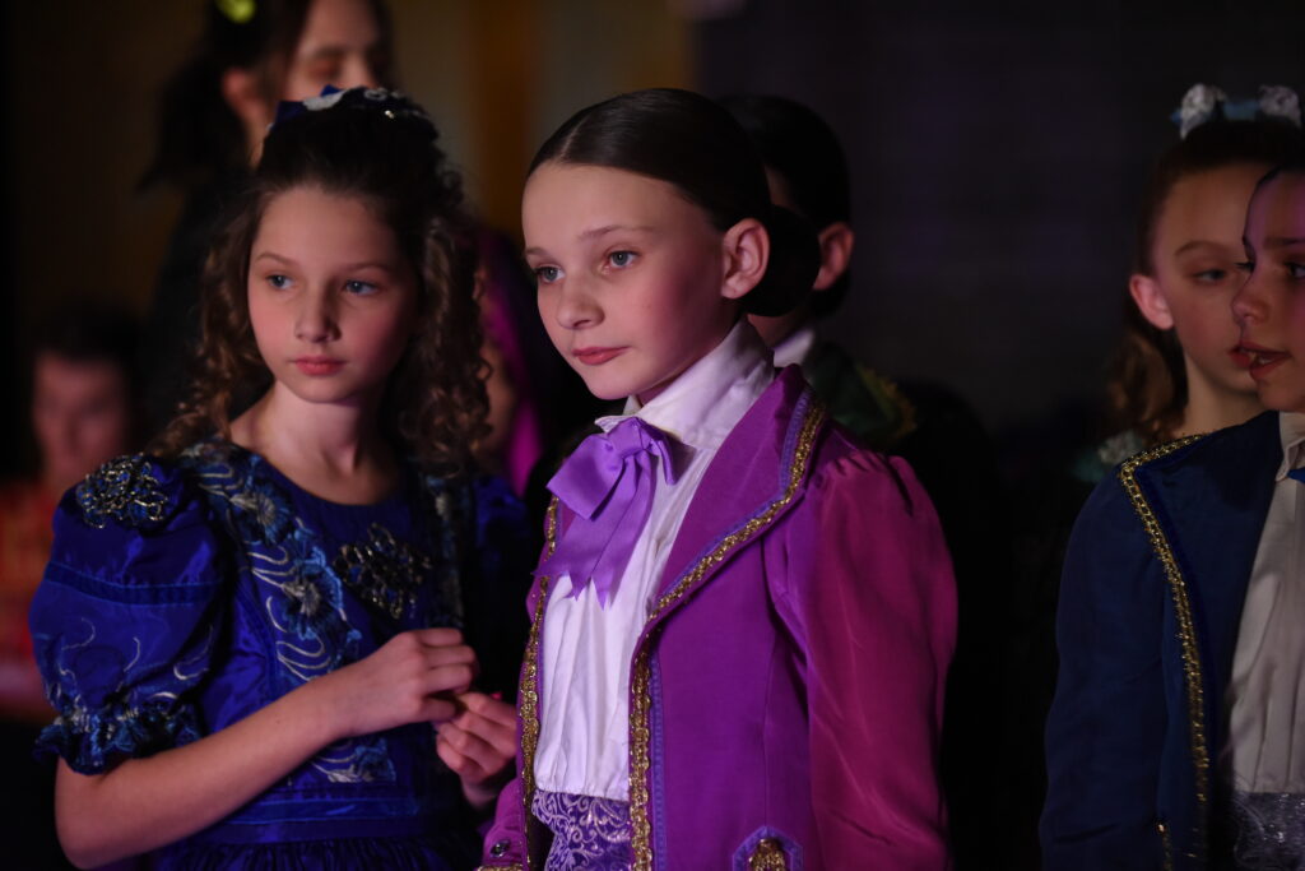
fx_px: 4350
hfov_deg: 17.1
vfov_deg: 11.4
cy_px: 436
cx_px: 652
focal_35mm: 120
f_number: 2.8
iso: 3200
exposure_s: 1/125
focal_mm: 120
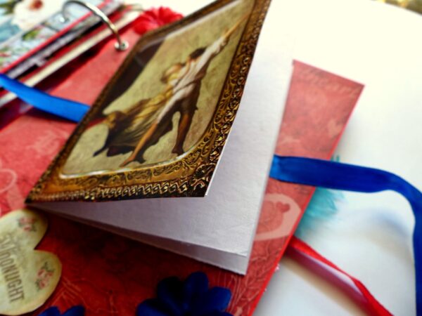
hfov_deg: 69.4
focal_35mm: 25
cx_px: 211
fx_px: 305
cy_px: 158
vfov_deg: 54.9
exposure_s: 1/60
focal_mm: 4.5
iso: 125
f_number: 2.8
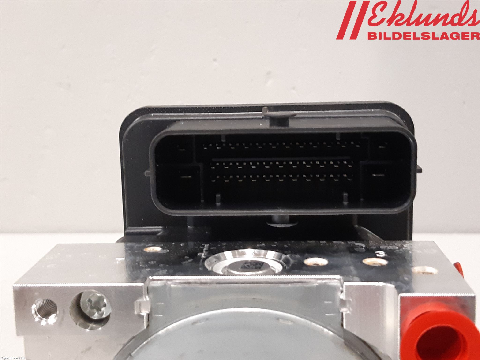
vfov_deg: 53.1
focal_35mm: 26
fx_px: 361
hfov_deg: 67.3
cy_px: 180
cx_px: 240
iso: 320
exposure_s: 1/50
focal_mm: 3.93
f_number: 1.7
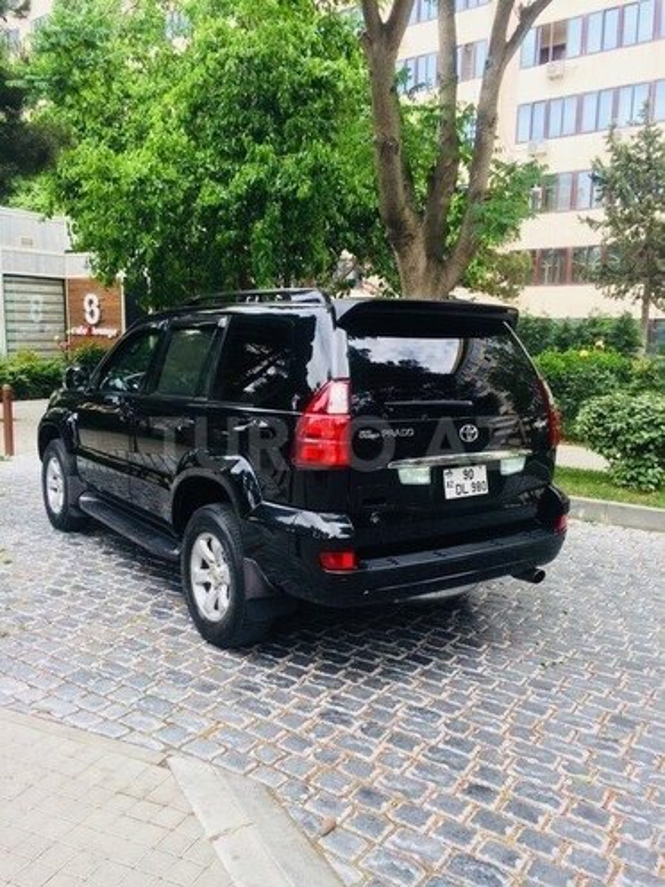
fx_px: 743
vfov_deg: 61.7
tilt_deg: -8.2
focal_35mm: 29
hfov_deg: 48.2
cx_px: 332
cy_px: 444
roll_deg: +0.1
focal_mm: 4.15
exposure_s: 1/436
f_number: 2.2
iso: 32
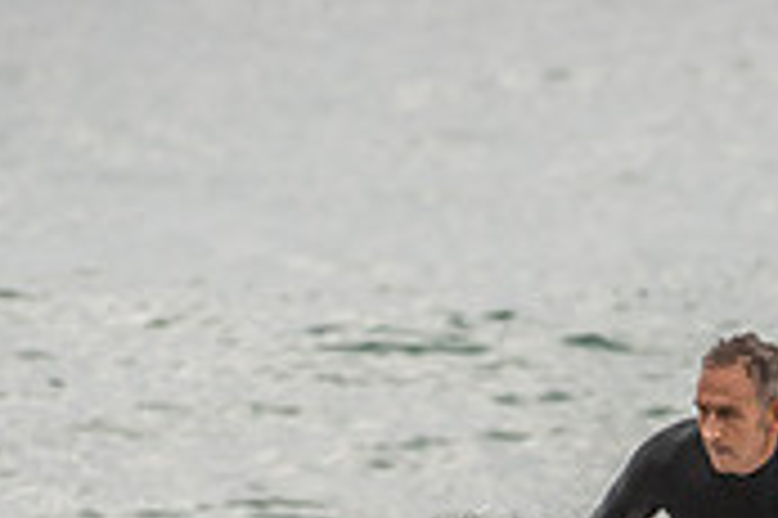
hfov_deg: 1.2
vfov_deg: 0.8
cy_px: 687
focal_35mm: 1680
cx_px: 729
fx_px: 36272
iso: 320
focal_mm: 500
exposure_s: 1/2000
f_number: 5.6
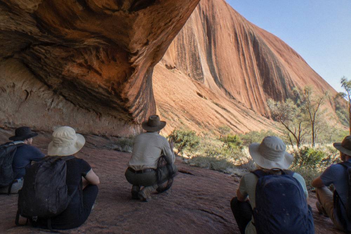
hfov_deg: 51.9
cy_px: 117
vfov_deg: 35.9
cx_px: 176
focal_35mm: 37
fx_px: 361
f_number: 5.6
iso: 800
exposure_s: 1/640
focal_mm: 37
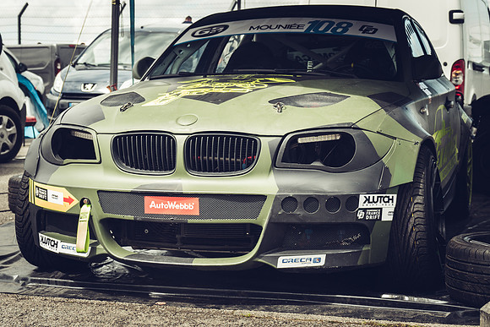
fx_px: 1019
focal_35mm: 75
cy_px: 164
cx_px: 245
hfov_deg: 27.0
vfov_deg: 18.2
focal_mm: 35
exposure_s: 1/500
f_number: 4
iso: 400
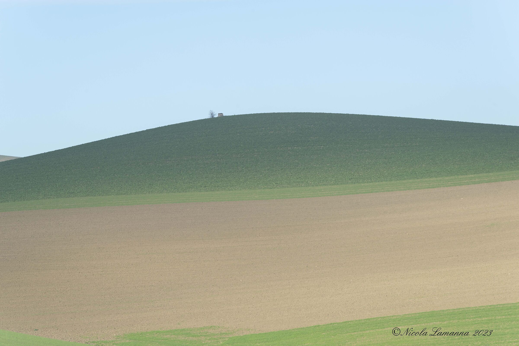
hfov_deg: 11.7
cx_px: 260
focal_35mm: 175
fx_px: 2524
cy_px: 173
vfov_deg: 7.9
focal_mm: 175
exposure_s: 1/640
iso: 400
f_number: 8
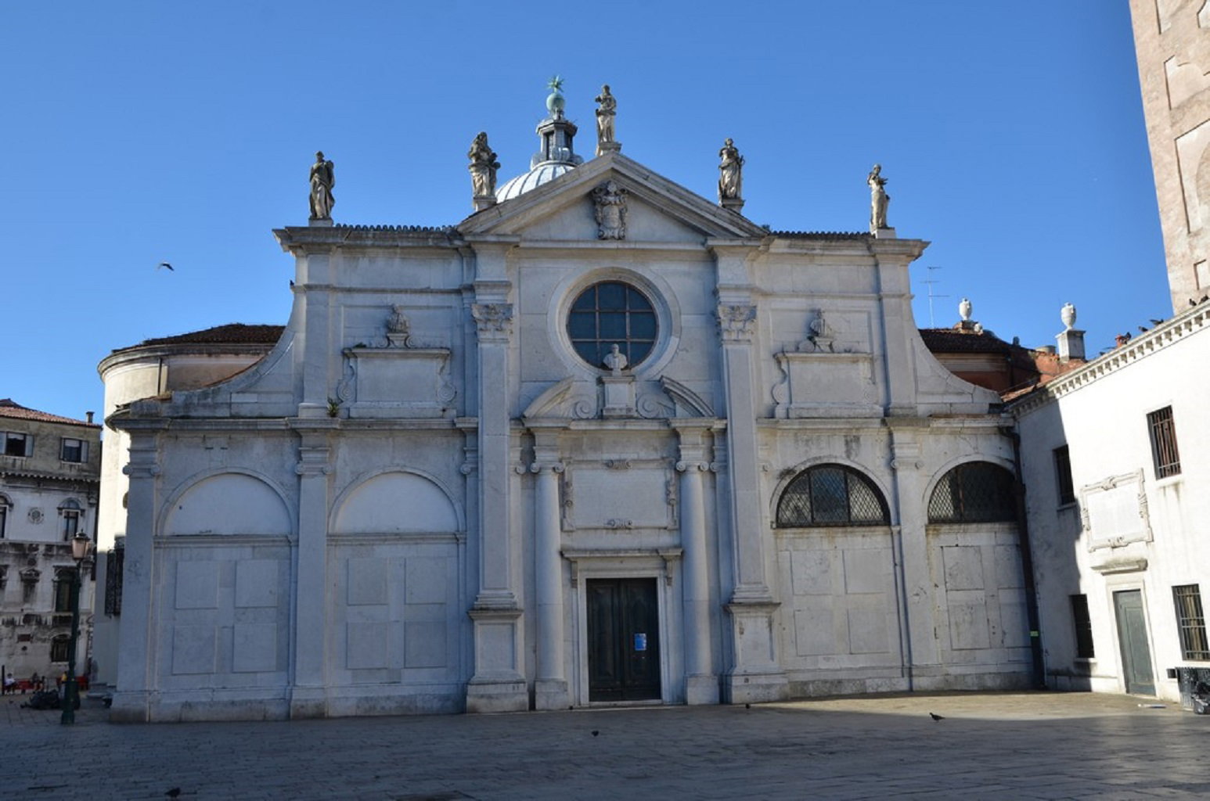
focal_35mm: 30
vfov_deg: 43.4
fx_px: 1006
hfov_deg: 62.0
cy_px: 400
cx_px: 605
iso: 140
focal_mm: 20
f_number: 8
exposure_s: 1/250
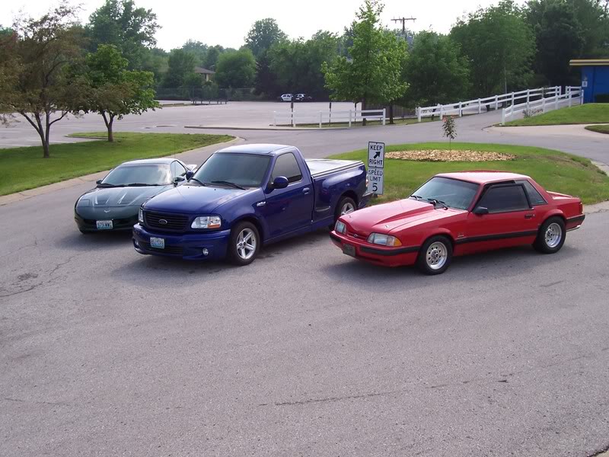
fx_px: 739
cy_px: 228
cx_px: 304
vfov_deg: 34.3
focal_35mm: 42
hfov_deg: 44.8
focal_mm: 7
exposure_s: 1/250
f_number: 5.6
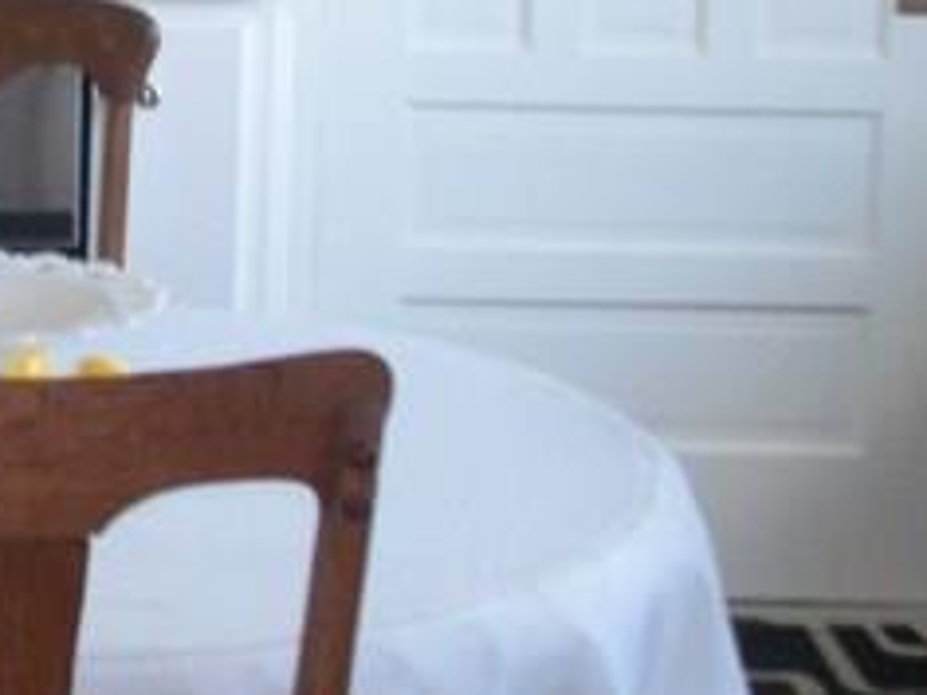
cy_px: -4
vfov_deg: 10.6
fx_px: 3722
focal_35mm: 139
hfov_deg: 13.5
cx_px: -373
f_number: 2.9
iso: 160
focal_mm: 5.7
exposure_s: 1/30
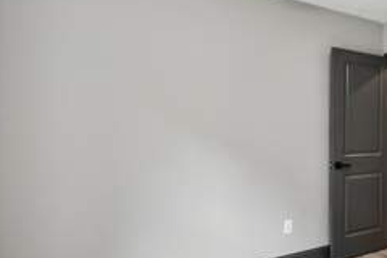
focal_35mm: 30
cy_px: 134
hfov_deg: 54.3
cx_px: 345
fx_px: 322
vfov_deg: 43.6
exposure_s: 1/3.33
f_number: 7.1
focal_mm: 10
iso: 125
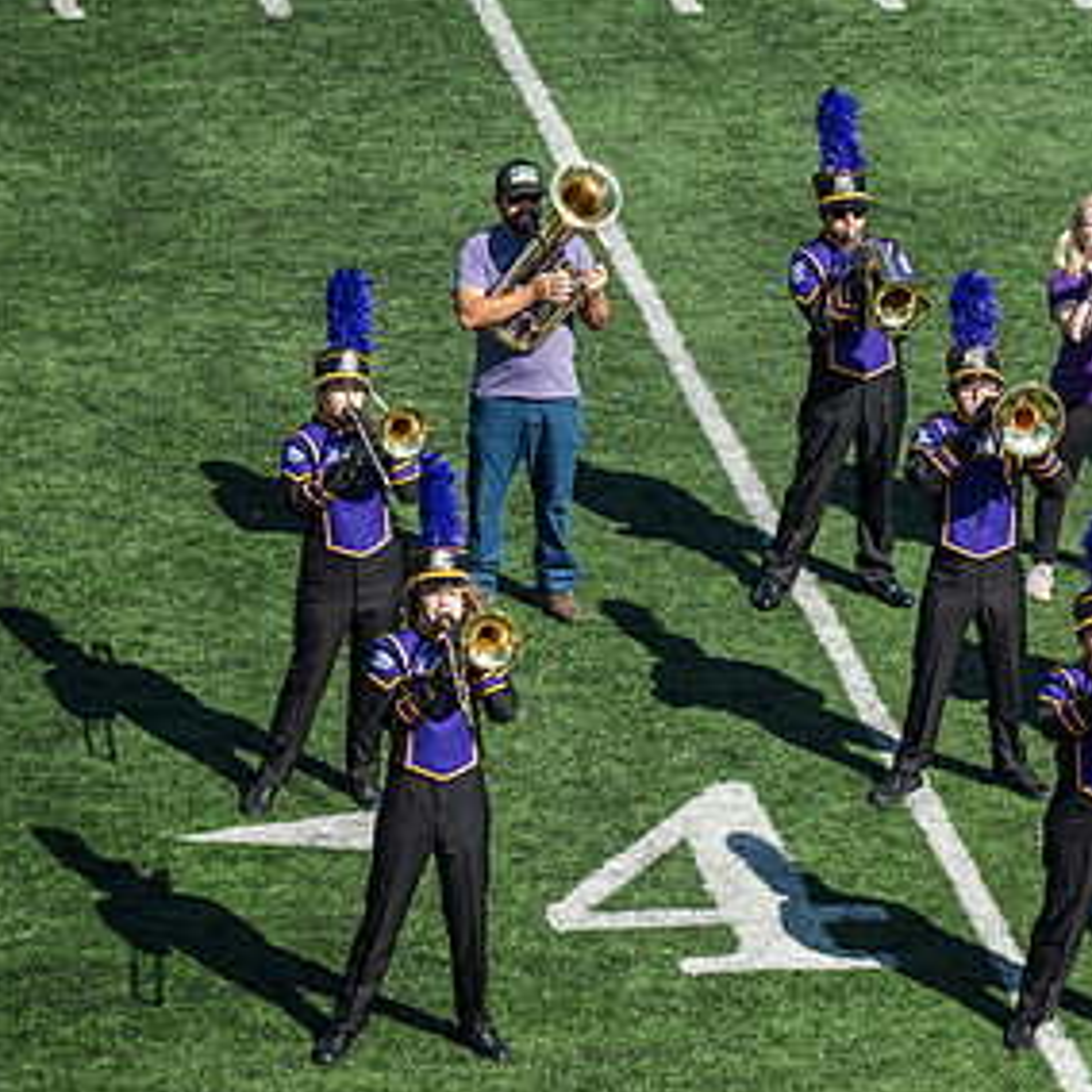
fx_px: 11135
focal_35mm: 312
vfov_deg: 5.6
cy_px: 644
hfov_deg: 5.6
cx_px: 1011
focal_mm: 180
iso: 125
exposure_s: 1/1250
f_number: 3.5
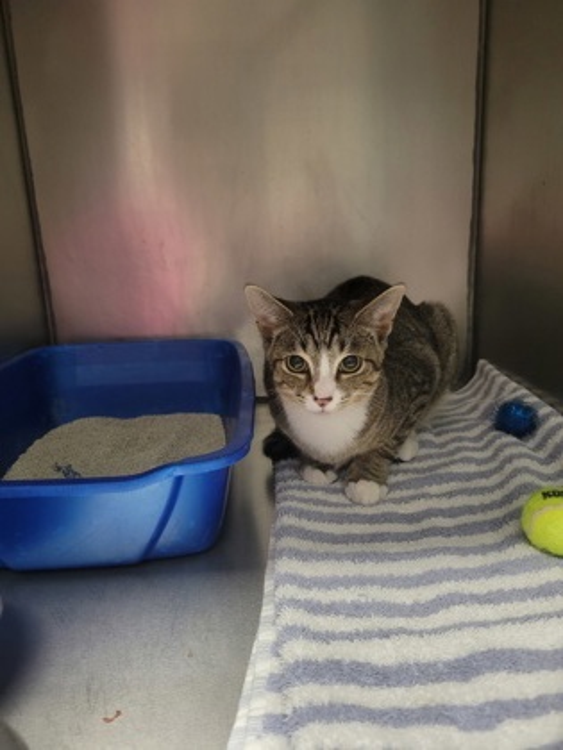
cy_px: 375
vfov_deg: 67.3
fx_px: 564
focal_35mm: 26
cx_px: 282
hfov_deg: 53.1
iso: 500
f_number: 1.8
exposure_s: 1/40
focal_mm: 5.4
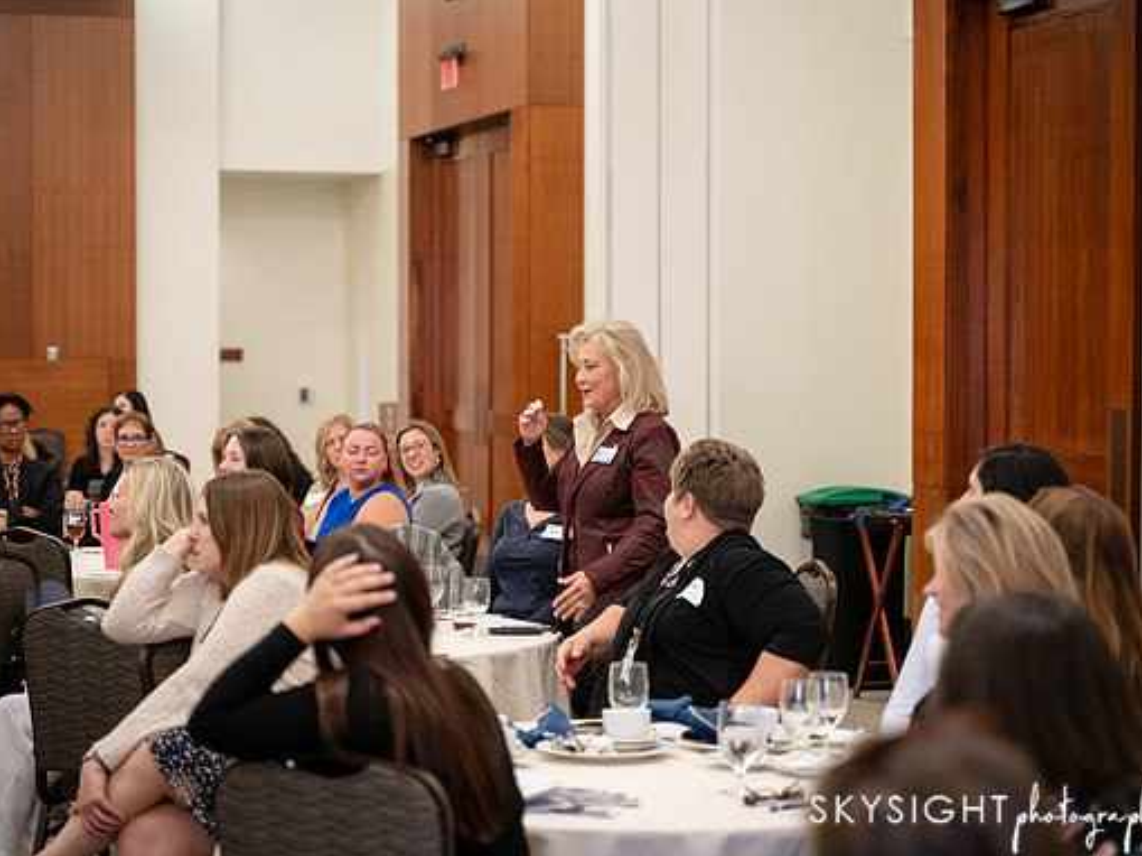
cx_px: 553
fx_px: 2770
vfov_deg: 17.6
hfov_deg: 23.3
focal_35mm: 84
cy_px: 431
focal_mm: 75
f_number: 2.8
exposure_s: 1/320
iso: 3200
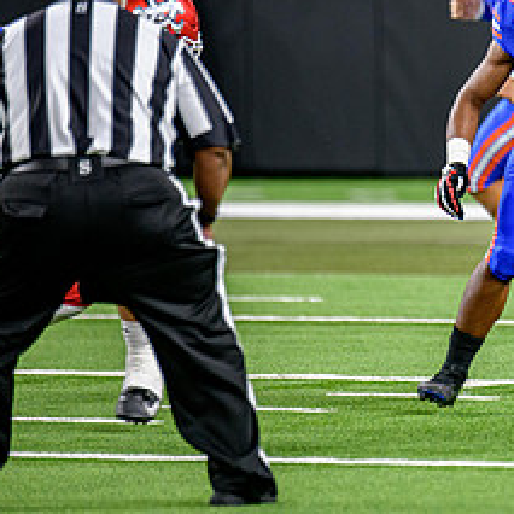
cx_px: 606
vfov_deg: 2.5
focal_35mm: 695
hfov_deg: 2.5
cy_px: 93
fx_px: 11676
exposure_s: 1/400
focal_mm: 300
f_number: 2.8
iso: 1250
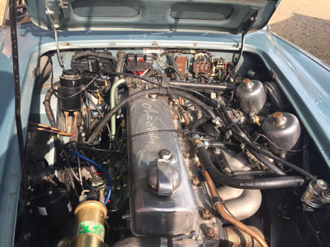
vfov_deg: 48.2
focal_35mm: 29
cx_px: 165
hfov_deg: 61.7
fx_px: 276
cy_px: 124
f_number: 2.2
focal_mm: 4.15
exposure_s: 1/599
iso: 32
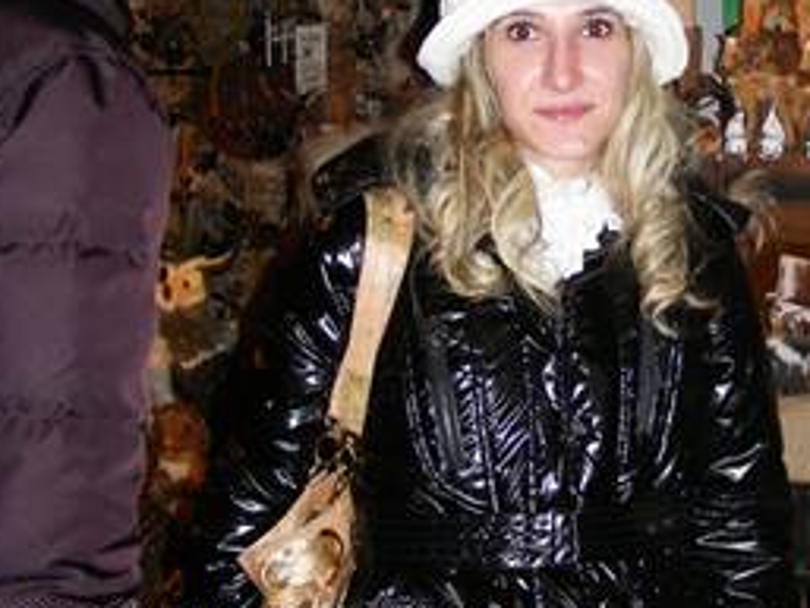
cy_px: 79
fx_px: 1662
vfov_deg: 20.4
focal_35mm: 71
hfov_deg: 26.7
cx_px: 684
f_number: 3.5
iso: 90
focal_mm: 6.3
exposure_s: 1/60.1
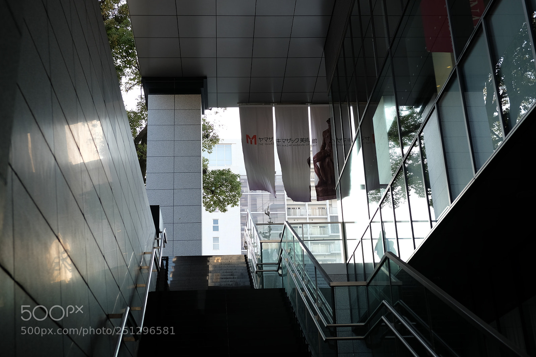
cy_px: 178
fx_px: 714
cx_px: 268
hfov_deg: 41.1
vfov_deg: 28.1
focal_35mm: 48
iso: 200
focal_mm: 32
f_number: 3.2
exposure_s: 1/180
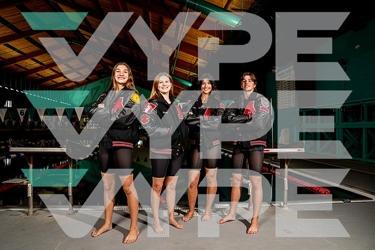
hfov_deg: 73.7
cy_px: 125
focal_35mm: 24
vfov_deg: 53.2
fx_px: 250
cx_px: 188
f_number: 6.3
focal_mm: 24
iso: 400
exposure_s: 1/125
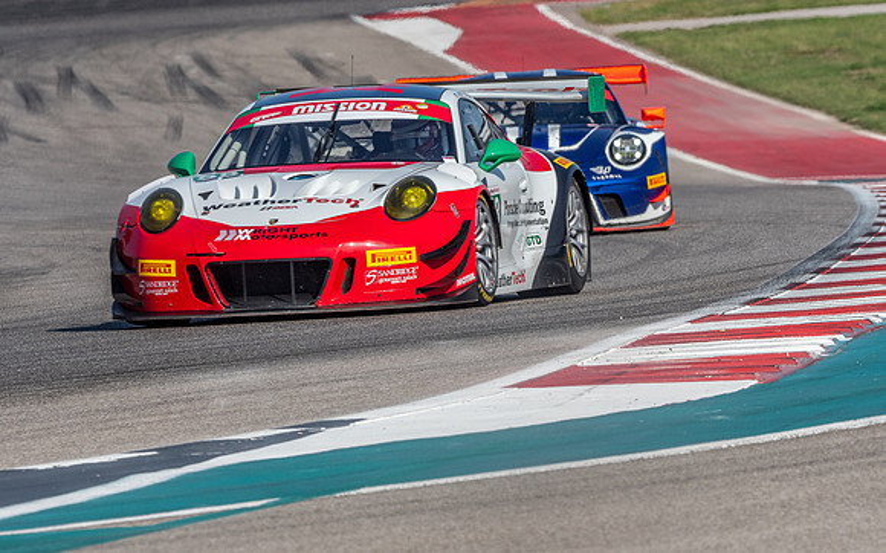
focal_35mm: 637
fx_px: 15377
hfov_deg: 3.3
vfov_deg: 2.1
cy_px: 296
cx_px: 443
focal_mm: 300
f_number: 9
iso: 200
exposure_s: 1/800
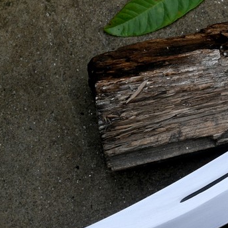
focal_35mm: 164
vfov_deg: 10.6
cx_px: 353
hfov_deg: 10.2
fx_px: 1226
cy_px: 52
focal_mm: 37
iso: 100
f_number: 5.6
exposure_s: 1/250
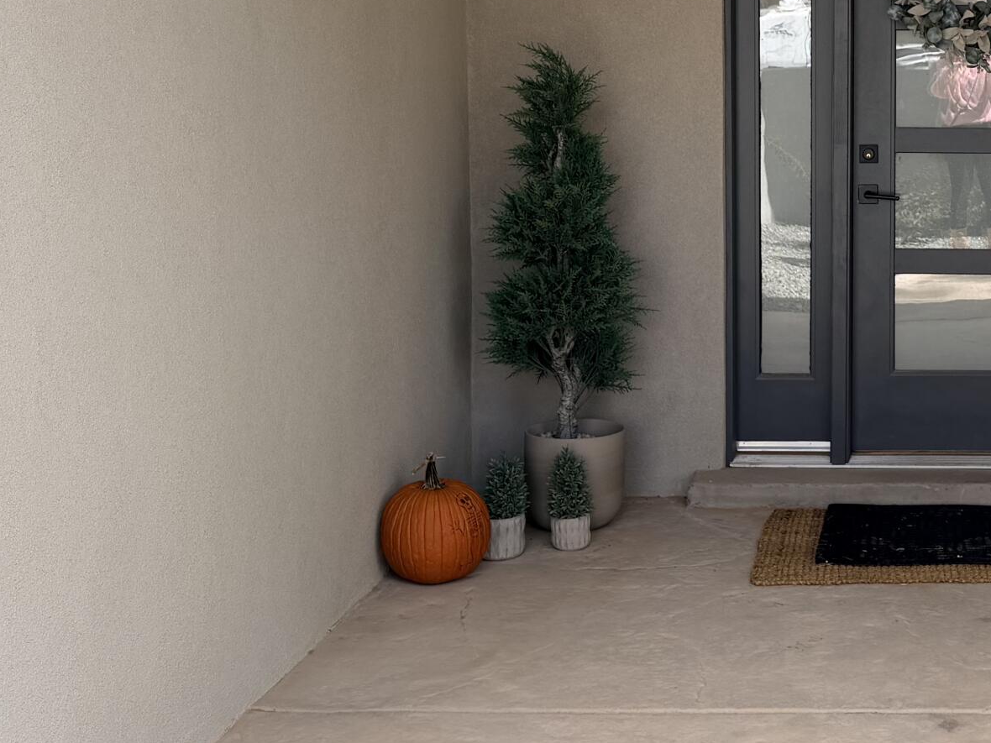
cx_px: 987
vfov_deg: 23.8
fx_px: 1746
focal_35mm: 61
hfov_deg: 29.6
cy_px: 180
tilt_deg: -5.1
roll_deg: -0.4
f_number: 1.78
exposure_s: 1/1211
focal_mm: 6.76
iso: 80
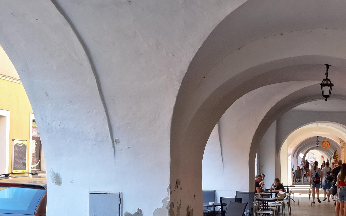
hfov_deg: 33.7
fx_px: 556
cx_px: 268
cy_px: 161
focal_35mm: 59
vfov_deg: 21.8
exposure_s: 1/225
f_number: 1.8
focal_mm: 5.54
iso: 40
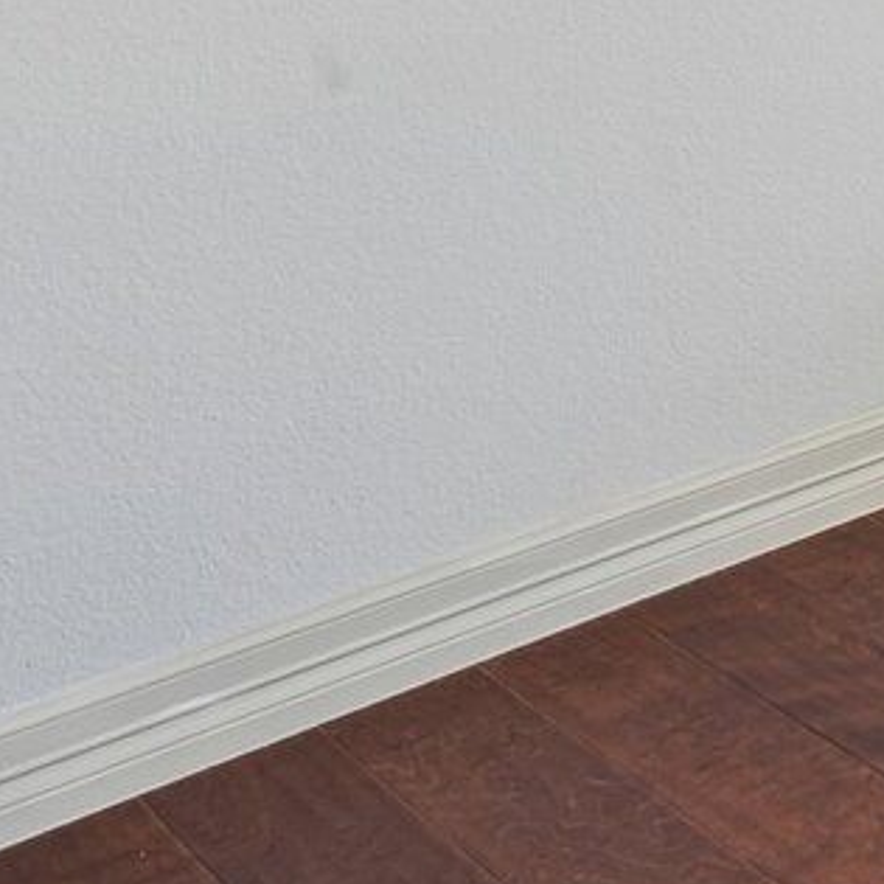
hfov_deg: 18.0
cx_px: 1706
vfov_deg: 20.9
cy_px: -443
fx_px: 2022
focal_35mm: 70
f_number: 8
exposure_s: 1/45
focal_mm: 16
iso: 400
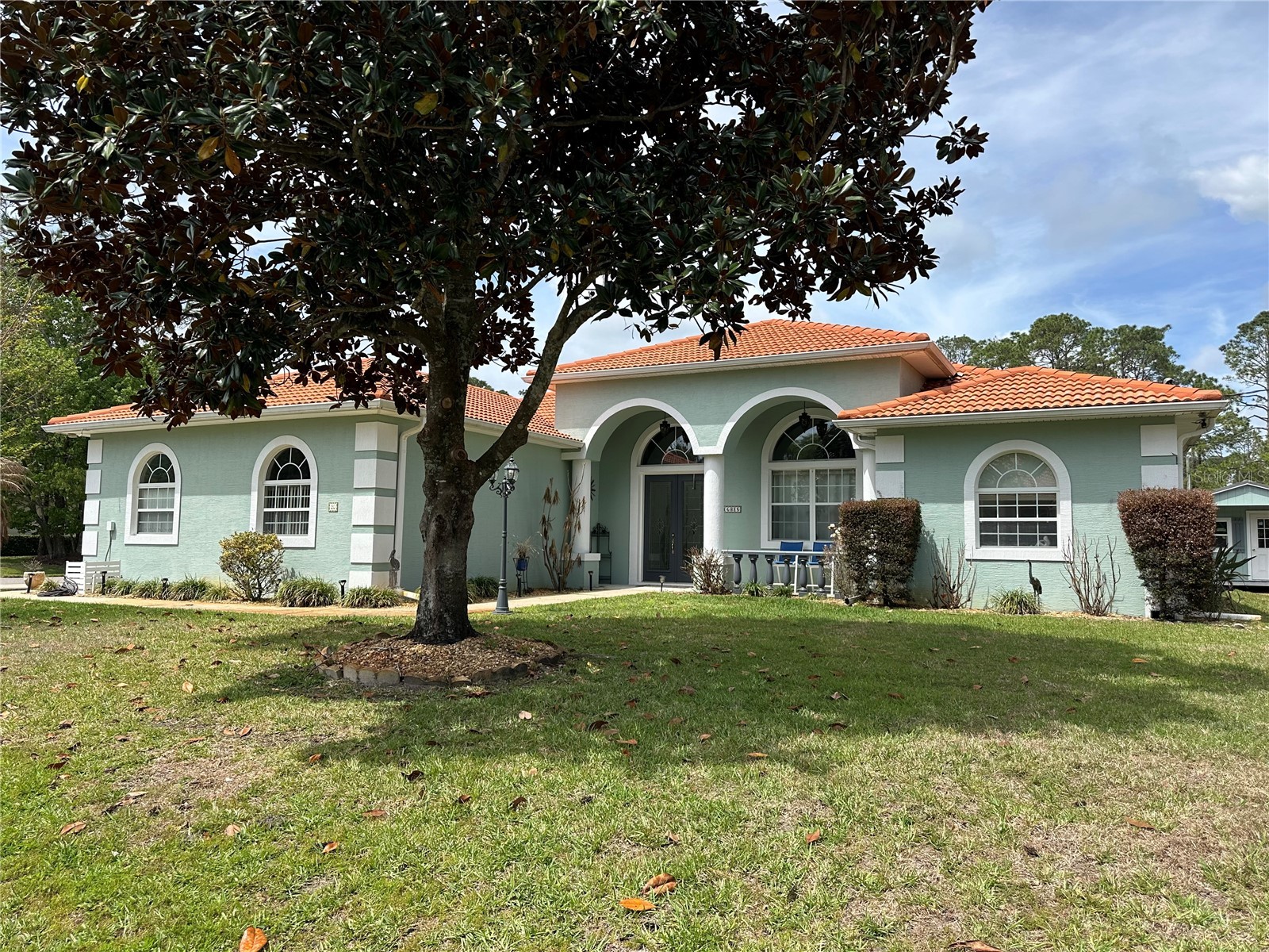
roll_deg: -1.3
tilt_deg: +5.3
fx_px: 880
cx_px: 634
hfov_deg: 71.6
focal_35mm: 24
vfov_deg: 56.8
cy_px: 476
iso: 80
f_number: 1.78
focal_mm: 6.86
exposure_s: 1/2967
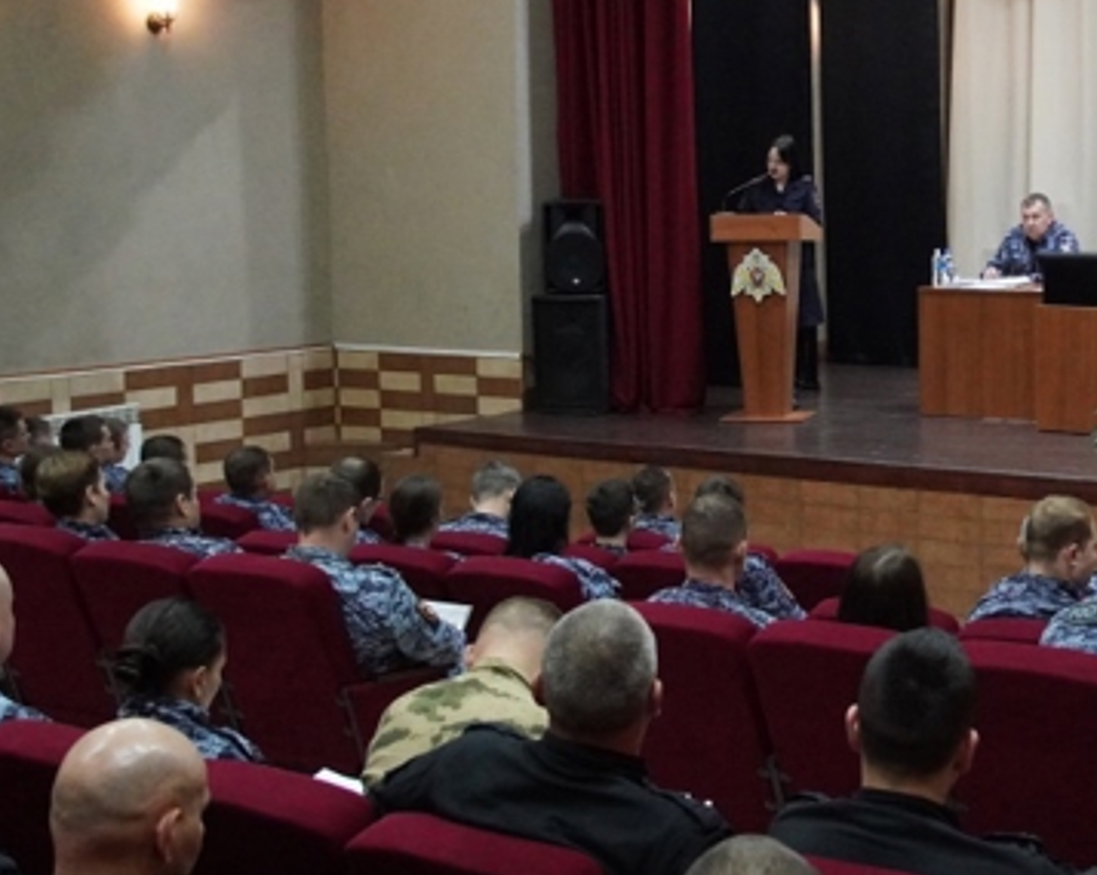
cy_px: 307
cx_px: 1003
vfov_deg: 21.5
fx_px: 2303
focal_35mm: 71
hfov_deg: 25.9
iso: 6400
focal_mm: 24
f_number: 4
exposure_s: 1/125
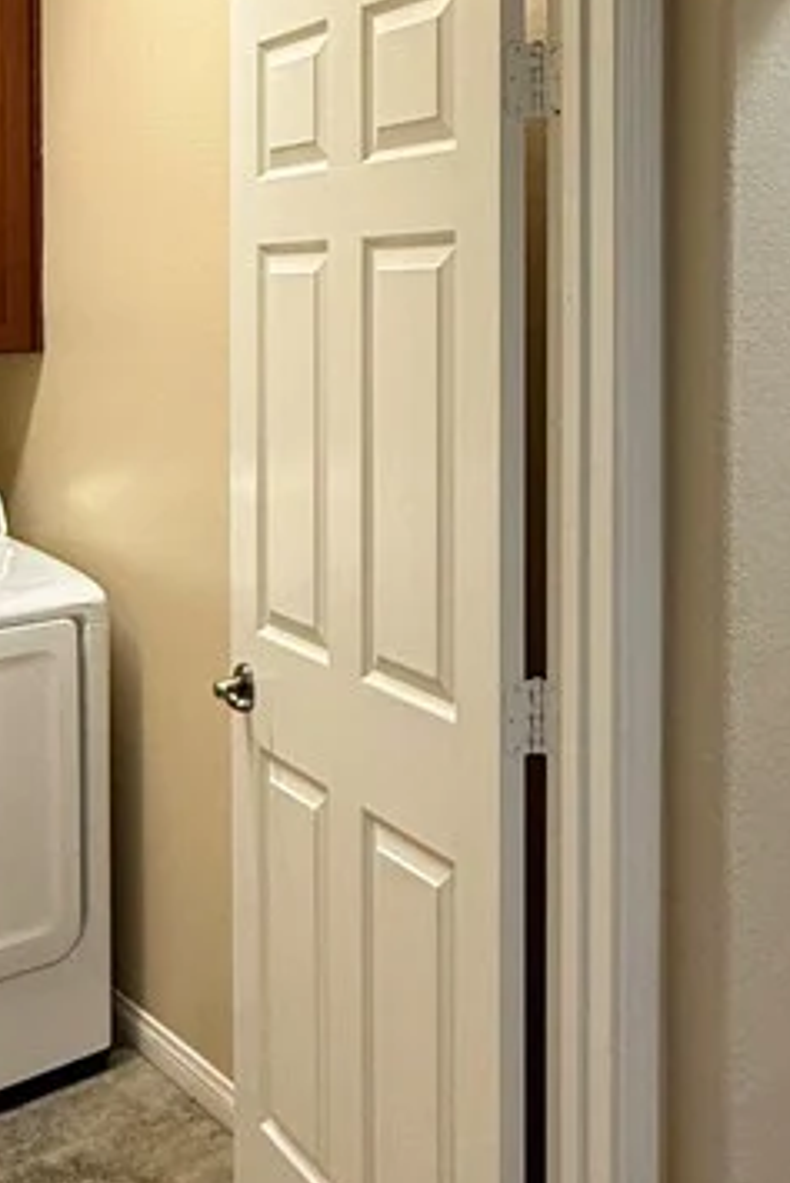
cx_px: 697
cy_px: 350
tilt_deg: -1.6
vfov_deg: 45.3
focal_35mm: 42
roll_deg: -1.0
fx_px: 1381
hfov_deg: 30.6
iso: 400
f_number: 2.2
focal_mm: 2.22
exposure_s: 1/120
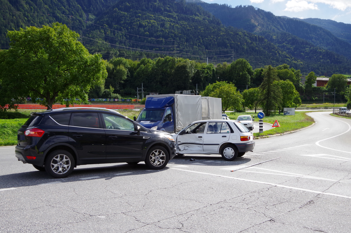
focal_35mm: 36
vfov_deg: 36.7
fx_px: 350
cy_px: 116
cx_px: 176
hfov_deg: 53.2
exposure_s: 1/200
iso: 400
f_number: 14
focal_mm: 24
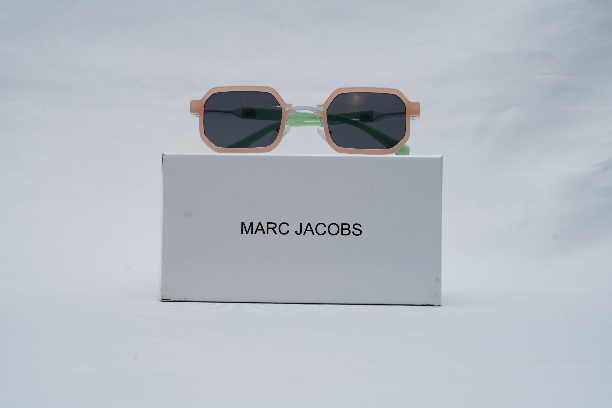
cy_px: 204
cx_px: 306
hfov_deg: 39.6
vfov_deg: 27.0
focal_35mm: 50
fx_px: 850
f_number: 9
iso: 100
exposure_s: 1/160
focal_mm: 50
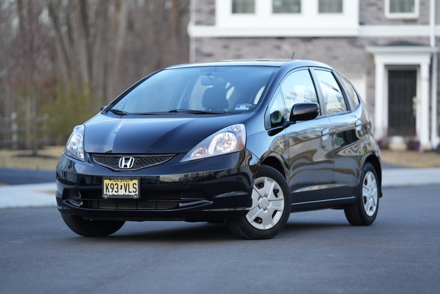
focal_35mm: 135
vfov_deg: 10.2
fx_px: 1651
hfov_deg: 15.2
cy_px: 147
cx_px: 220
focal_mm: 135
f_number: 1.8
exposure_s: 1/1000
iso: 400
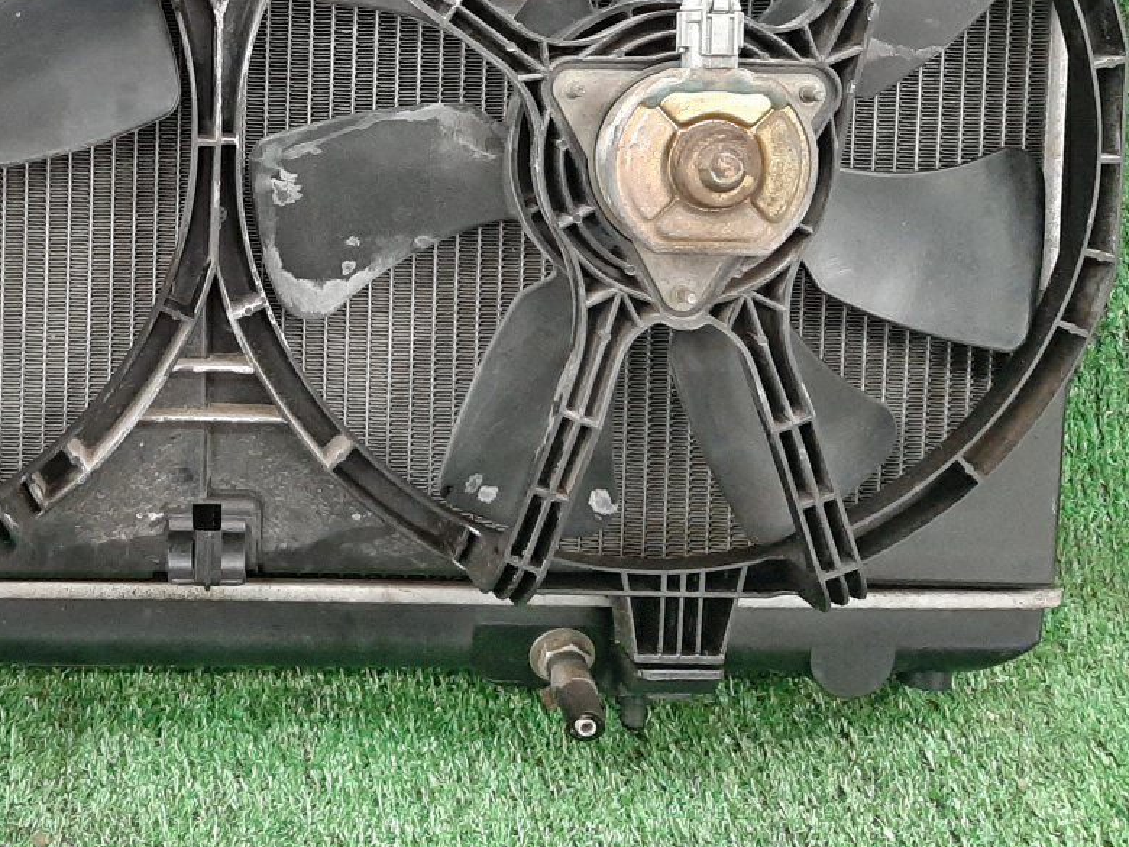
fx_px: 1566
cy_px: 97
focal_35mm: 48
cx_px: 156
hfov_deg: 37.6
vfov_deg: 29.1
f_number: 1.7
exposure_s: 1/25
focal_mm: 3.93
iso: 338
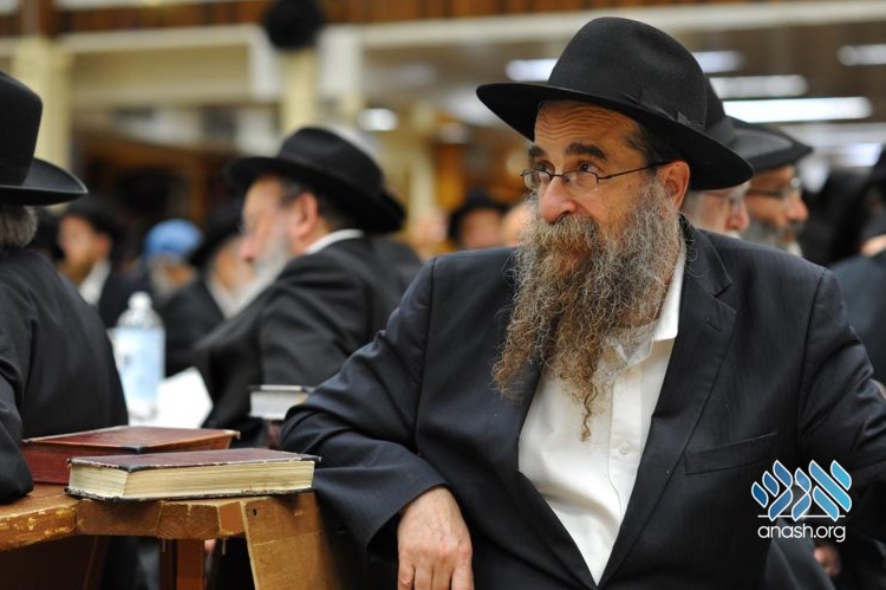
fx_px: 2140
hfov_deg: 23.4
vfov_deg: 15.7
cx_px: 438
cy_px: 289
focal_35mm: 87
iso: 1000
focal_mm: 85
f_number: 2.8
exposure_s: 1/125
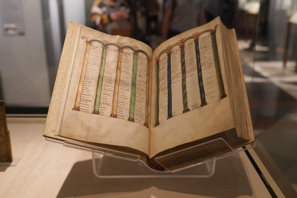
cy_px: 99
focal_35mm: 36
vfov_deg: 36.9
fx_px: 297
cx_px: 148
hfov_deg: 53.1
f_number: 4
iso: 8000
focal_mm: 36
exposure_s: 1/100
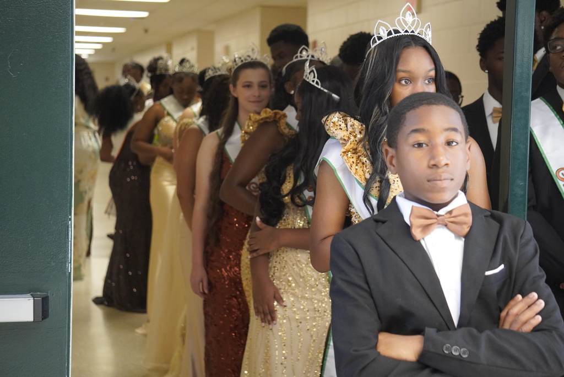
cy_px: 188
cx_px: 282
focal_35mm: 82
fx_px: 1293
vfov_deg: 16.6
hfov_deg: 24.6
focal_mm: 55
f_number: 4.5
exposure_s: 1/160
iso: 3200
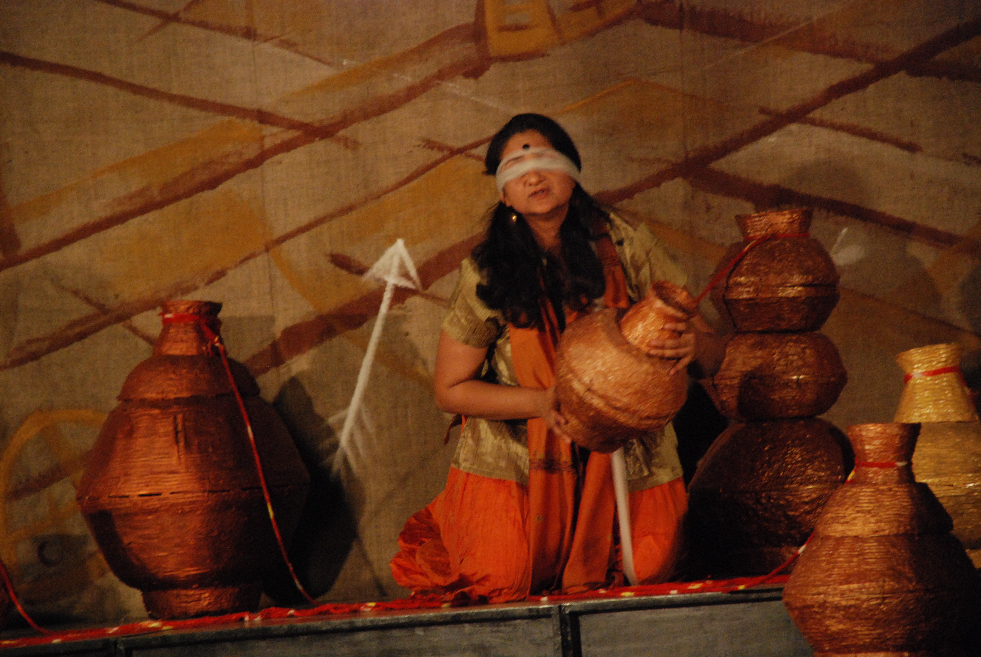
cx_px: 490
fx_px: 5525
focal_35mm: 202
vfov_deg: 6.8
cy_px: 328
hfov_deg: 10.1
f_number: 5.6
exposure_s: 1/60
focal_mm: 135
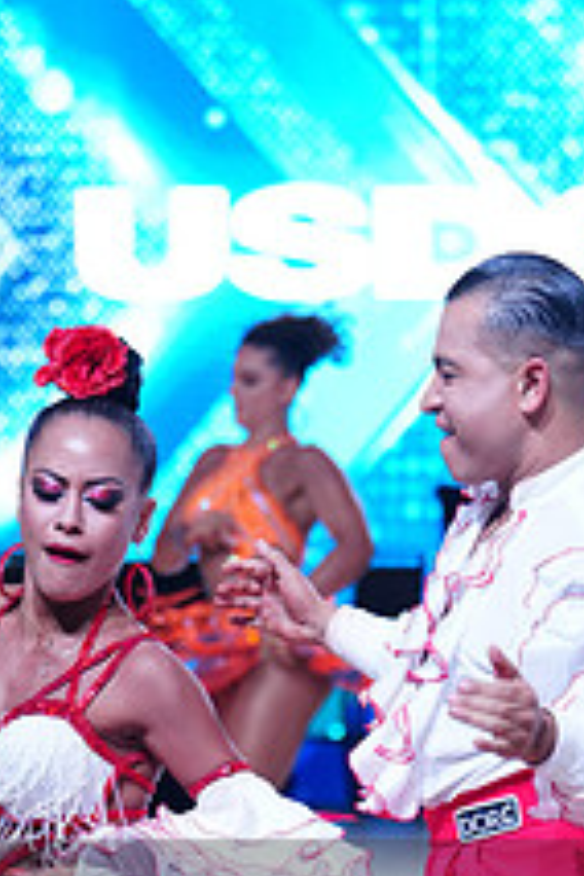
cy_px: 979
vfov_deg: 9.5
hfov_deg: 6.4
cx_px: 380
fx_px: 5231
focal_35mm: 215
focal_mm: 79
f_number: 2.8
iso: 1250
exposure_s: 1/1000
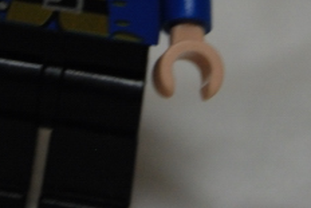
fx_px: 2461
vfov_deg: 4.8
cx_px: 130
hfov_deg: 7.2
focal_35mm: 285
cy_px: -142
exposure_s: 1/60
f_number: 5.6
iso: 800
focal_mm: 55
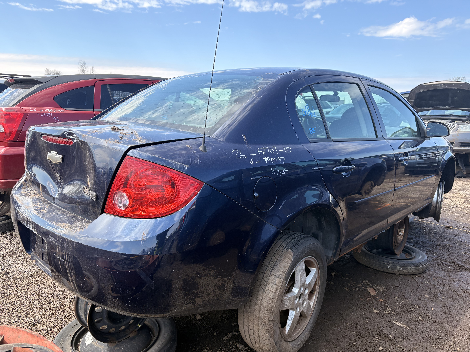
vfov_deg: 53.1
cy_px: 176
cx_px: 235
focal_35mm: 26
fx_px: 353
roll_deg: -1.4
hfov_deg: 67.3
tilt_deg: -9.5
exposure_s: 1/840
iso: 50
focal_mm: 5.96
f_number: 1.6
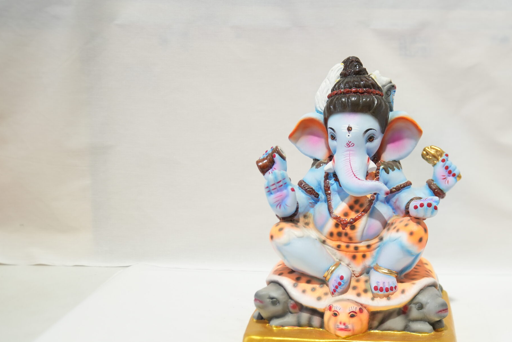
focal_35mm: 51
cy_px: 222
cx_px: 361
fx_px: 725
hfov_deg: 38.2
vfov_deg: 26.4
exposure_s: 1/200
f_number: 3.5
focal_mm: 36
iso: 800
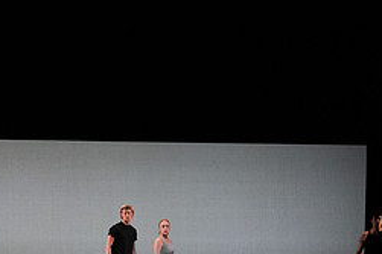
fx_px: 1718
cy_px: 233
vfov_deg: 8.4
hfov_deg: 12.6
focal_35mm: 162
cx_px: 29
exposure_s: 1/500
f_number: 7.1
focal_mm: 70
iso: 6400
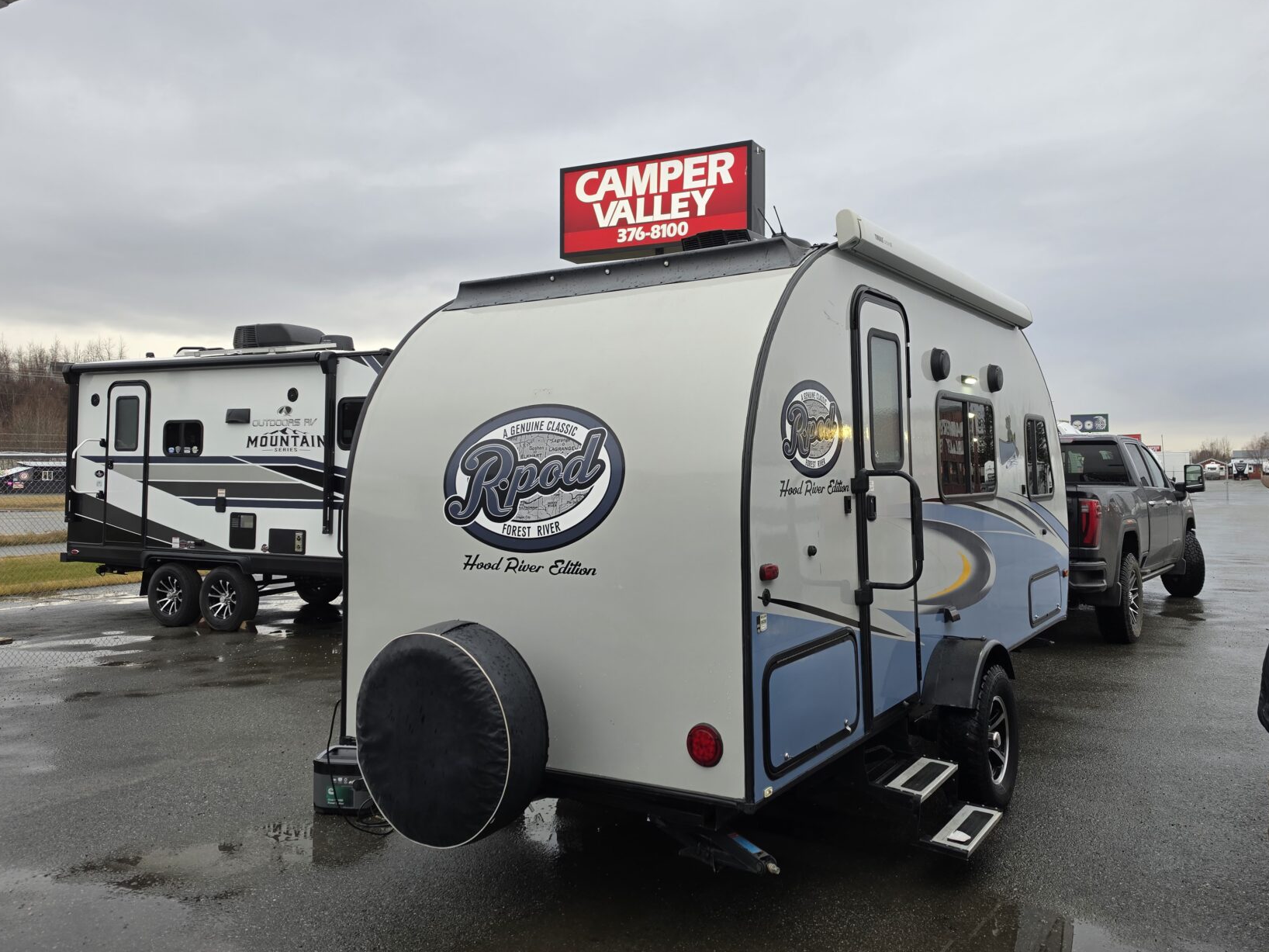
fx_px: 990
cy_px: 418
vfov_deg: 51.2
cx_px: 726
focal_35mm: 27
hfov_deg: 65.0
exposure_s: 1/180
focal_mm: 6.5
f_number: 1.4
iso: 40
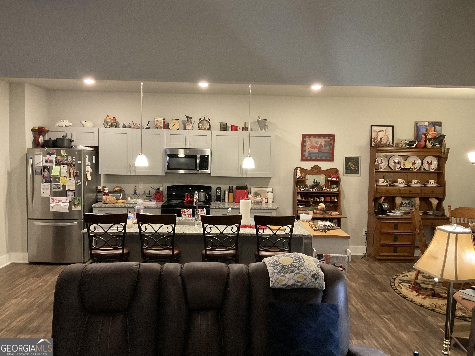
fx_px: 398
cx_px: 238
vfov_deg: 48.2
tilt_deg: -3.3
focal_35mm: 29
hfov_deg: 61.7
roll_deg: -1.4
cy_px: 178
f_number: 1.8
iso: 250
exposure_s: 1/60
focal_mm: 3
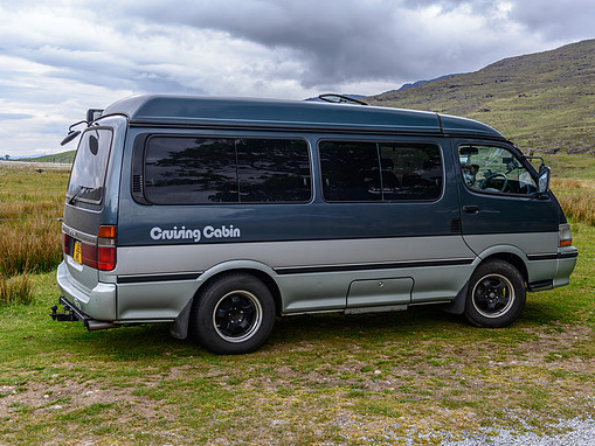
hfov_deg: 41.2
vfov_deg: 31.5
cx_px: 326
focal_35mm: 46
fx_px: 791
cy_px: 224
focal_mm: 42
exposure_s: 1/50
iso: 160
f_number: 5
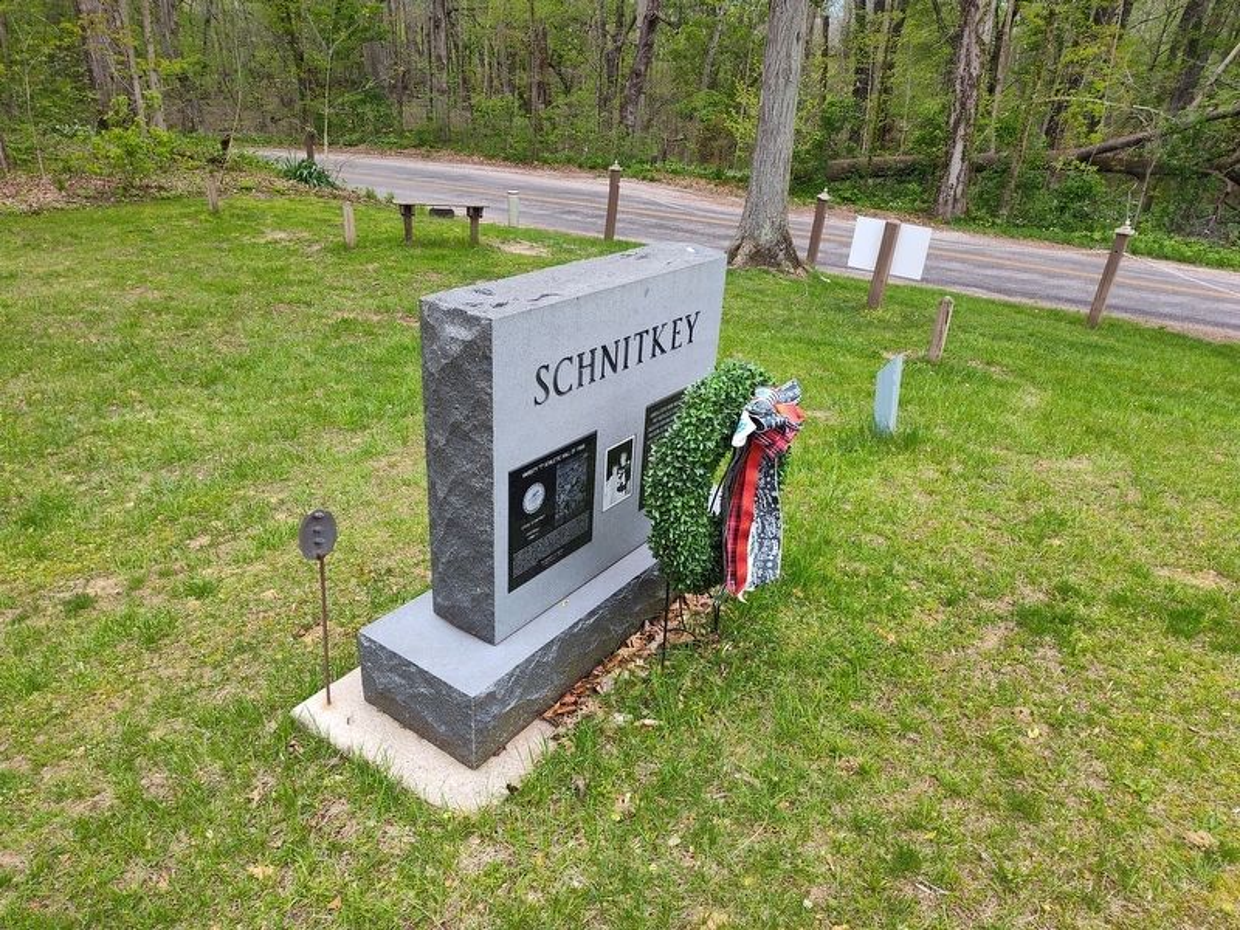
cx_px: 620
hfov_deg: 73.9
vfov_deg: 58.9
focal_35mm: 23
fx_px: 824
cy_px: 465
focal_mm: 5.56
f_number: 1.8
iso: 100
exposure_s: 1/256
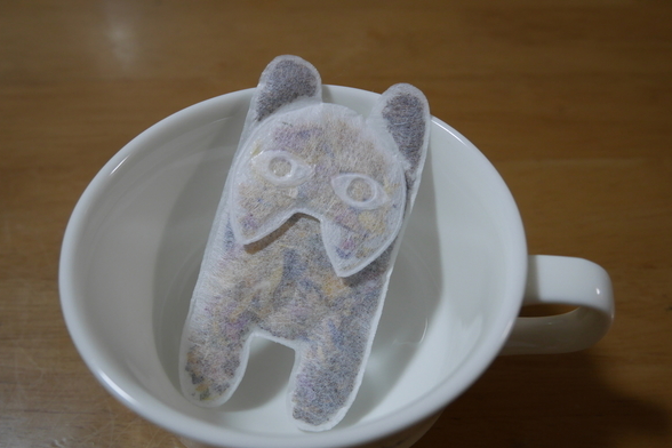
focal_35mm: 34
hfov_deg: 55.8
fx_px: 635
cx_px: 339
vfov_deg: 38.8
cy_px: 257
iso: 640
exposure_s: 1/60
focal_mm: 16
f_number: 4
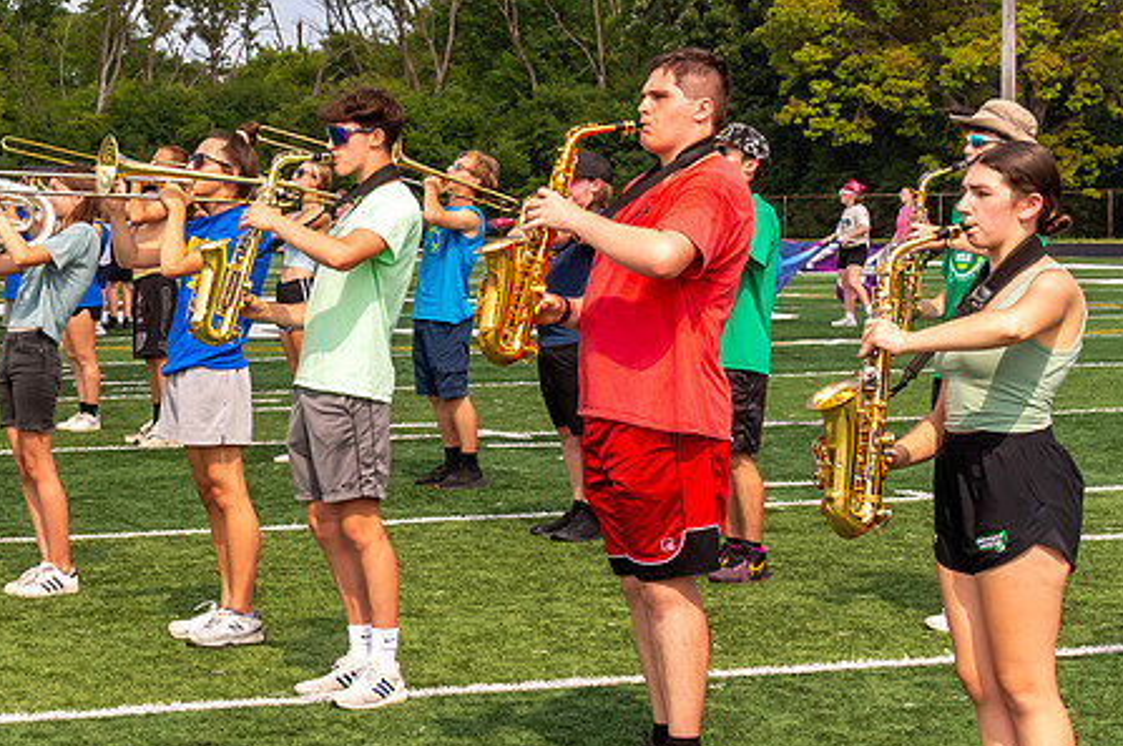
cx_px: -82
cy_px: 281
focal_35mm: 104
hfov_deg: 18.9
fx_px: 3241
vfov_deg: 13.1
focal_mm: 44
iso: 1250
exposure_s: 1/1250
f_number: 13
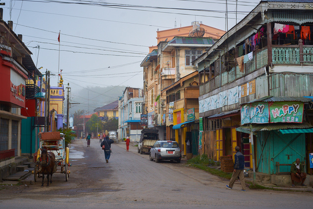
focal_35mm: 56
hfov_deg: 35.6
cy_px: 97
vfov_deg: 24.2
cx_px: 150
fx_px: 487
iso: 200
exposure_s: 1/200
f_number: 8
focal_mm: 50
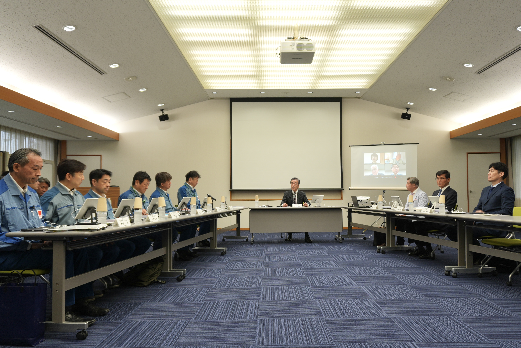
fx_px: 347
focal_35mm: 24
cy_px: 174
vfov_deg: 53.1
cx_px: 260
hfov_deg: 73.7
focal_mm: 16
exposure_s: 1/30
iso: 100
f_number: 4
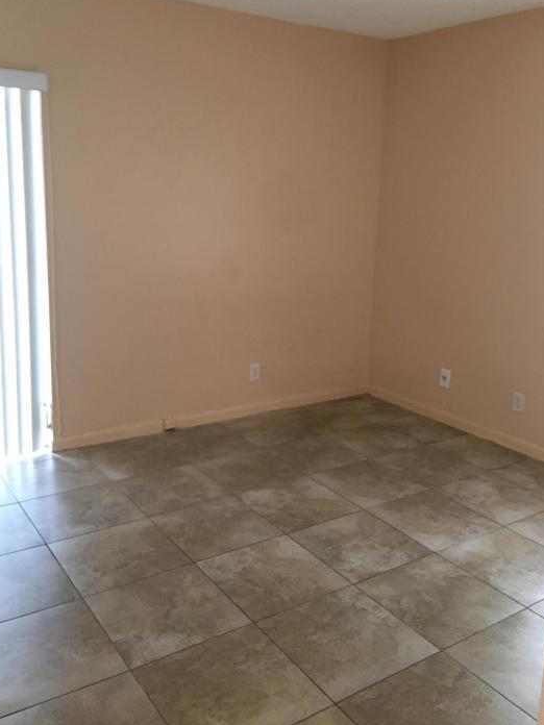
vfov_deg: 56.7
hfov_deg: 44.2
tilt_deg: -10.4
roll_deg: -1.8
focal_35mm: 32
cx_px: 267
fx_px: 671
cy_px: 327
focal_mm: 4.15
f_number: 2.2
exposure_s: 1/10
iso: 80
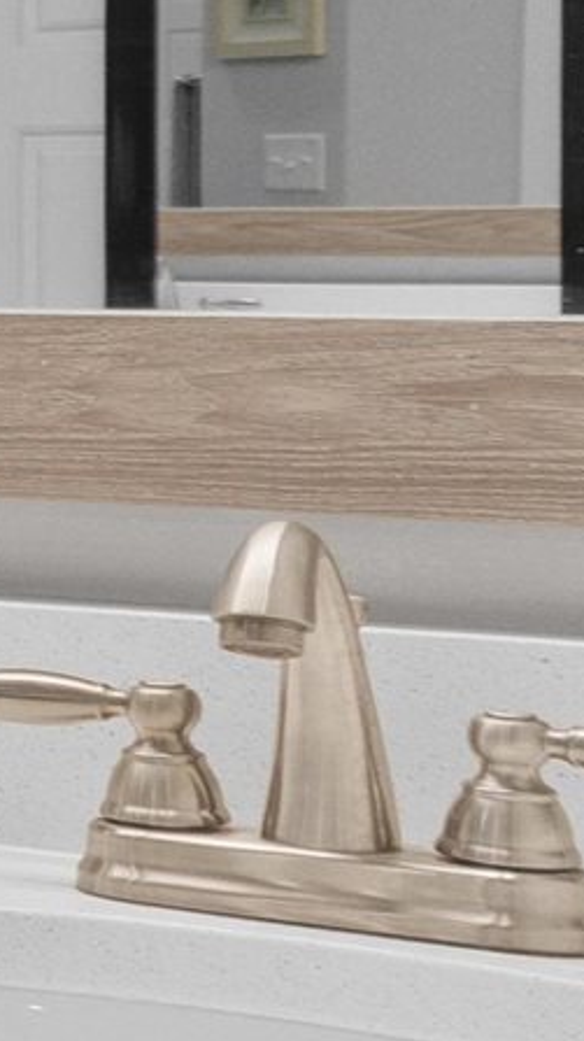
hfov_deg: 6.7
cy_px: 168
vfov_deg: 19.6
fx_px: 2977
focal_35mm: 108
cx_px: -2155
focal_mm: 10
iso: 100
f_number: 4.5
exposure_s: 1/1.25
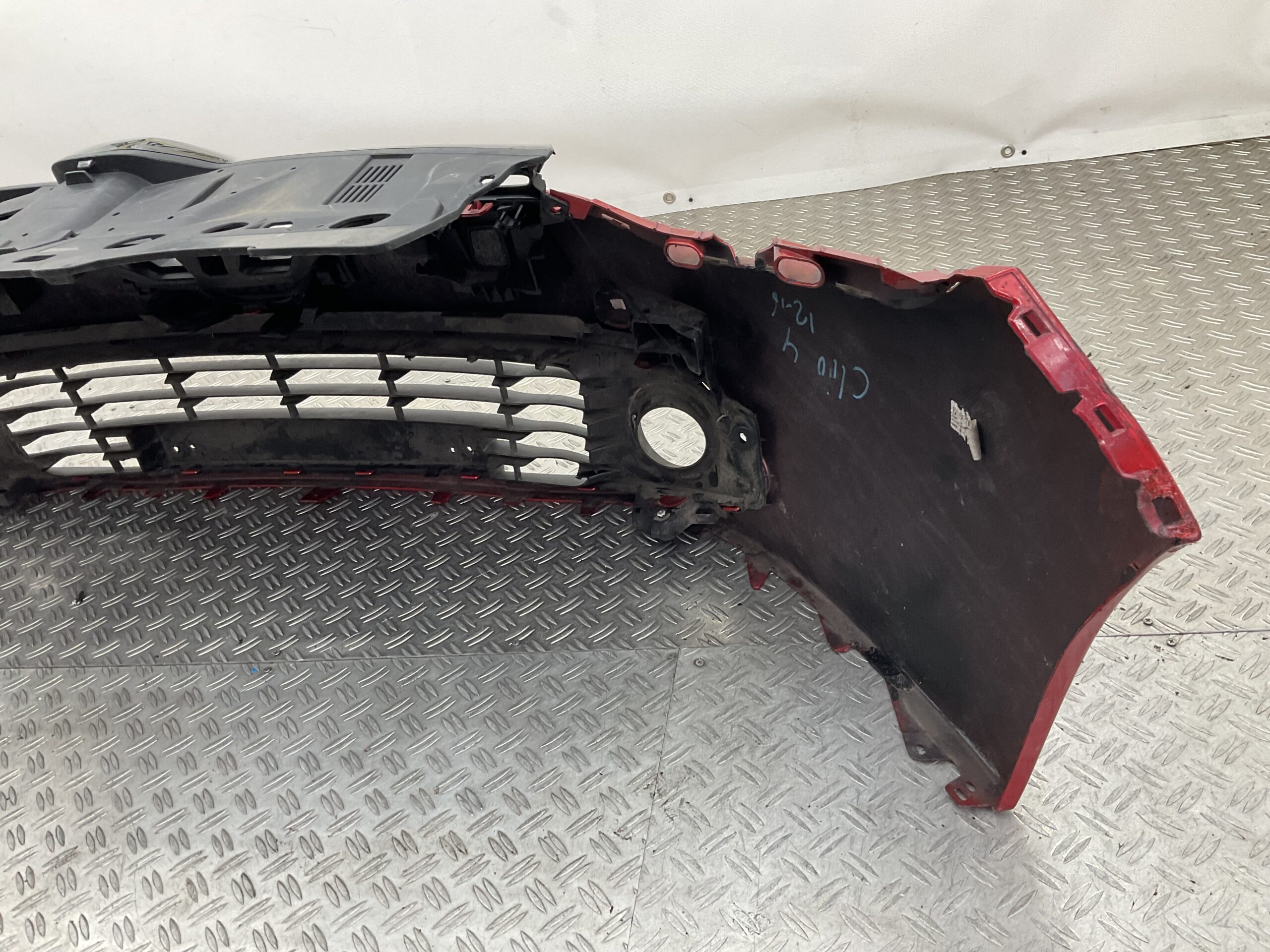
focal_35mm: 29
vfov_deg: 48.2
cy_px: 476
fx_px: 1064
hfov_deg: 61.7
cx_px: 635
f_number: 1.8
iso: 64
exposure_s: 1/120
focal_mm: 3
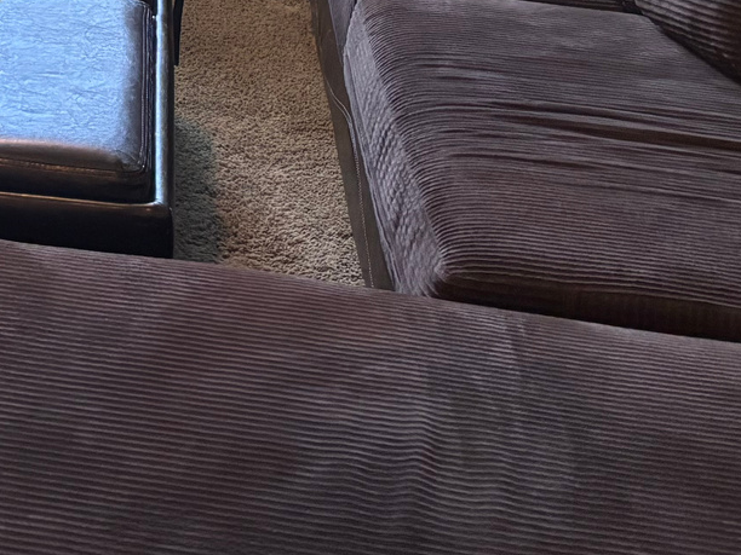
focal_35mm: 87
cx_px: -339
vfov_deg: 15.3
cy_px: -343
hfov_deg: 19.8
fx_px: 1862
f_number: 1.6
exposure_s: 1/60
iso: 320
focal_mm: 5.96
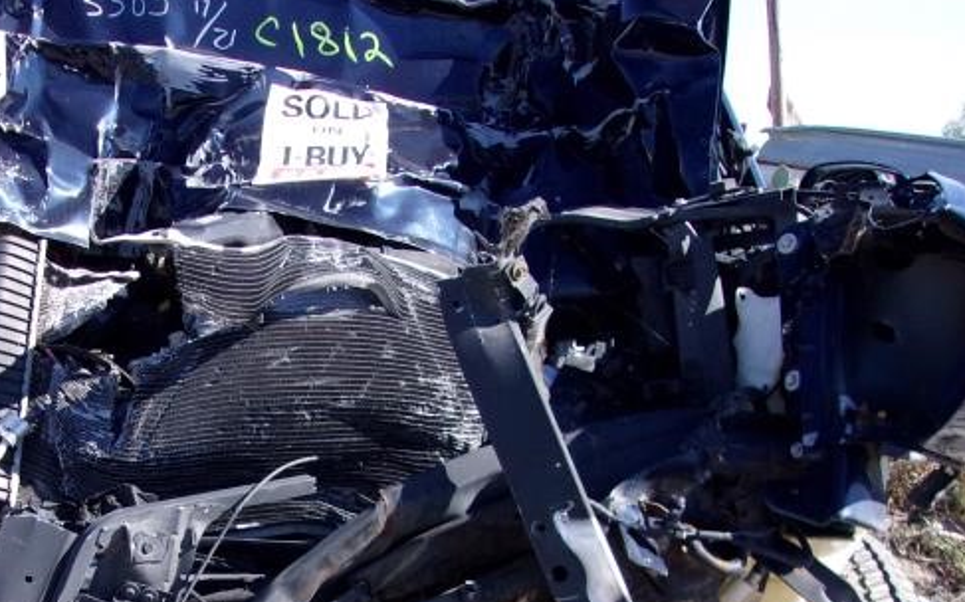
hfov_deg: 42.0
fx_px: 1236
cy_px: 497
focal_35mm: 47
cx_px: 307
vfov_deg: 26.8
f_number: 10.4
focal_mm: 4.9
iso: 200
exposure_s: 1/100
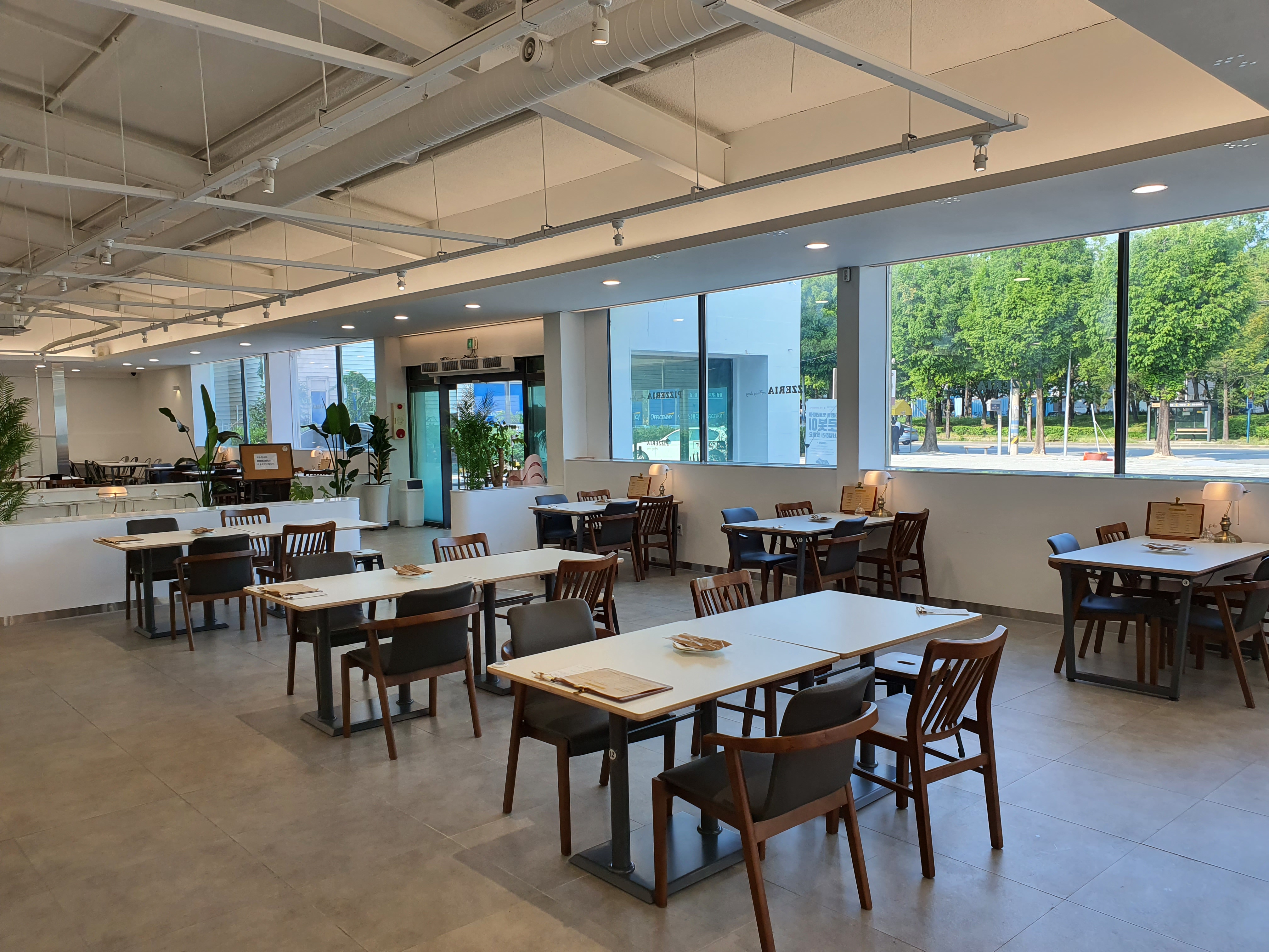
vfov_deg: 53.1
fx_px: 953
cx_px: 634
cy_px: 476
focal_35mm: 26
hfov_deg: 67.3
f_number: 2.4
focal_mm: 4.3
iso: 50
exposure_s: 1/162
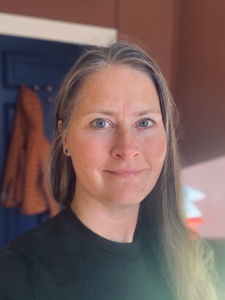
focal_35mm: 36
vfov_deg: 51.4
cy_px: 154
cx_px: 111
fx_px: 312
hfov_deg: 39.6
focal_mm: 2.87
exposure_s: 1/81
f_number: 2.2
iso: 64
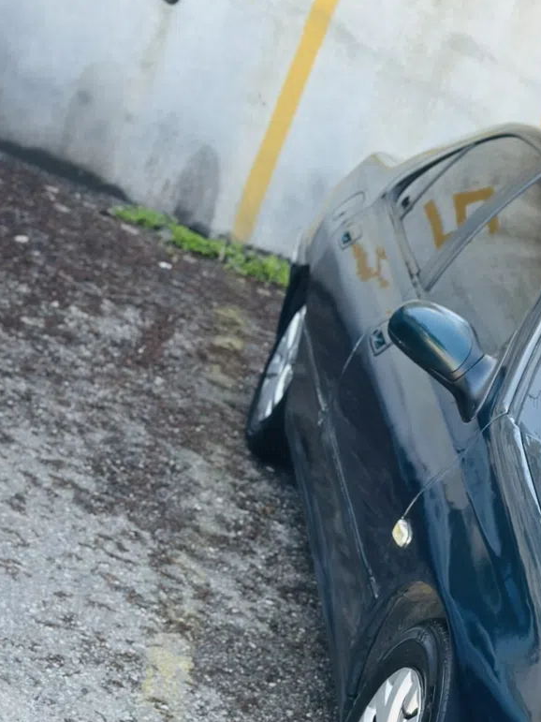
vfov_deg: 22.6
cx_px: 475
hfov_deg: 17.1
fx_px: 1772
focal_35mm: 85
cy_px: 606
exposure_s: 1/538
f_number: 1.78
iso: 80
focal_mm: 6.86
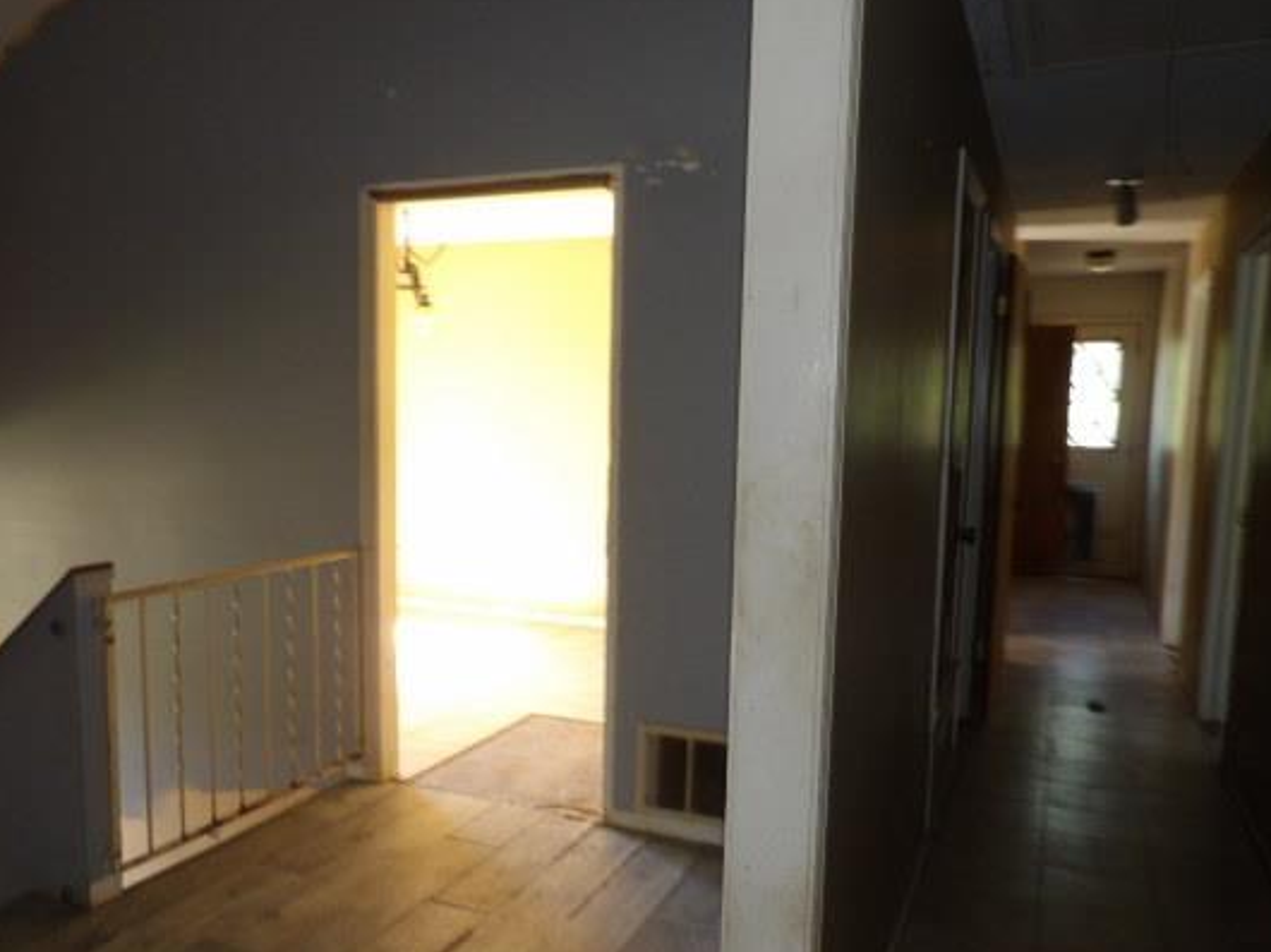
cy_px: 559
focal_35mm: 29
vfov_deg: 48.0
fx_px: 1064
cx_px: 530
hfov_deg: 61.3
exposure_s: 1/33
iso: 200
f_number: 3.2
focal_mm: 4.3
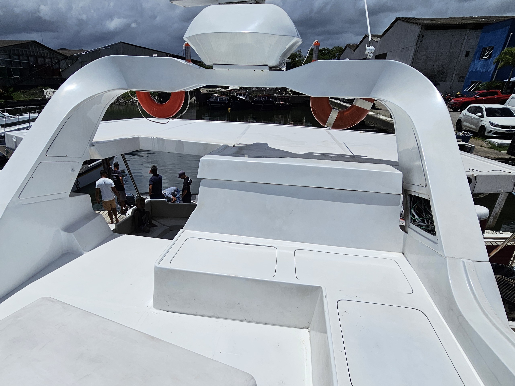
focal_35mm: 20
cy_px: 265
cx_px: 204
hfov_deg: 80.7
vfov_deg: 63.9
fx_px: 298
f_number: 2.2
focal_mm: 2.2
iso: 50
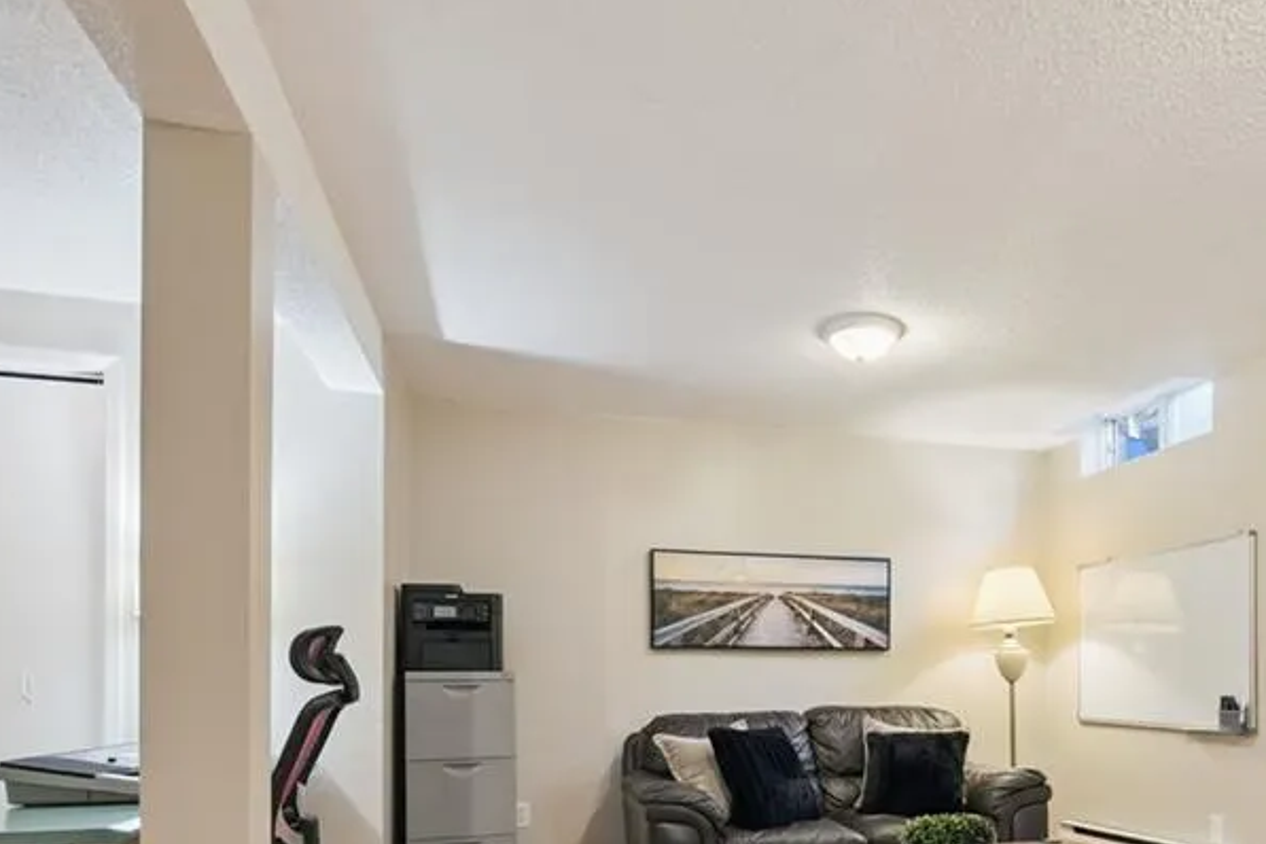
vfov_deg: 49.7
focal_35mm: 24
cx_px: 799
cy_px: 687
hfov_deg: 72.4
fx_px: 844
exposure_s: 1/4
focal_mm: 14
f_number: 8
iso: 200
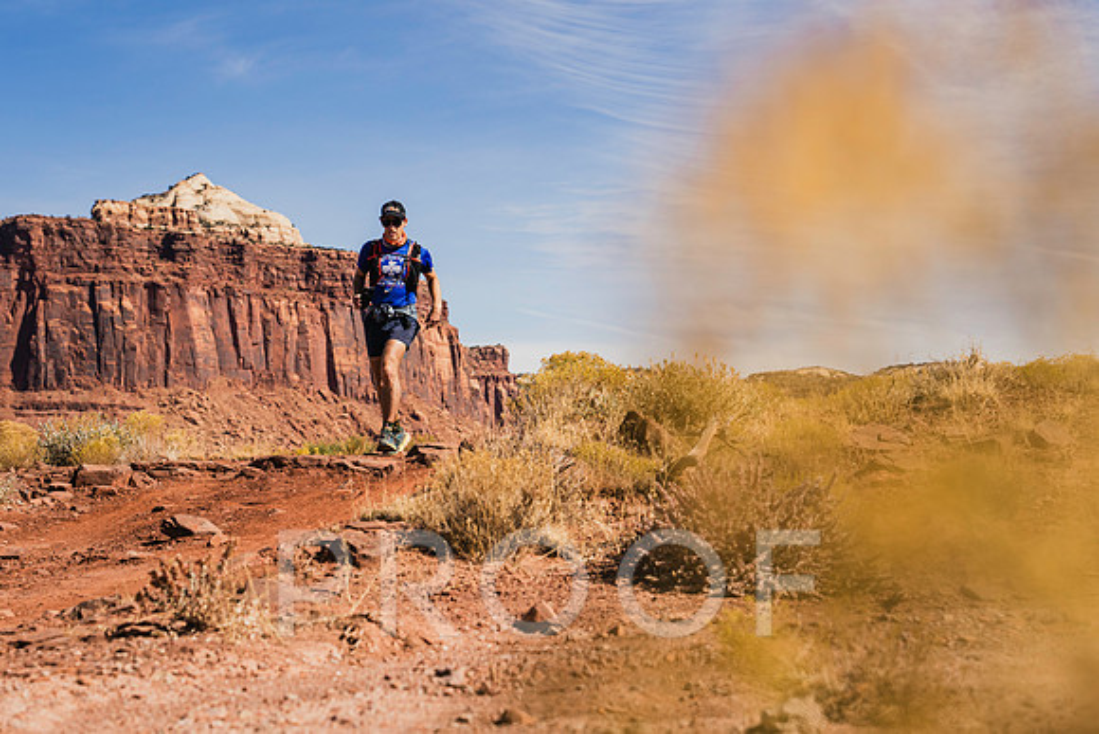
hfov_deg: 27.3
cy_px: 350
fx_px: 2265
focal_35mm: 74
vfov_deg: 18.4
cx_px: 580
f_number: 4.5
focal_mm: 66
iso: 160
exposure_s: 1/2000
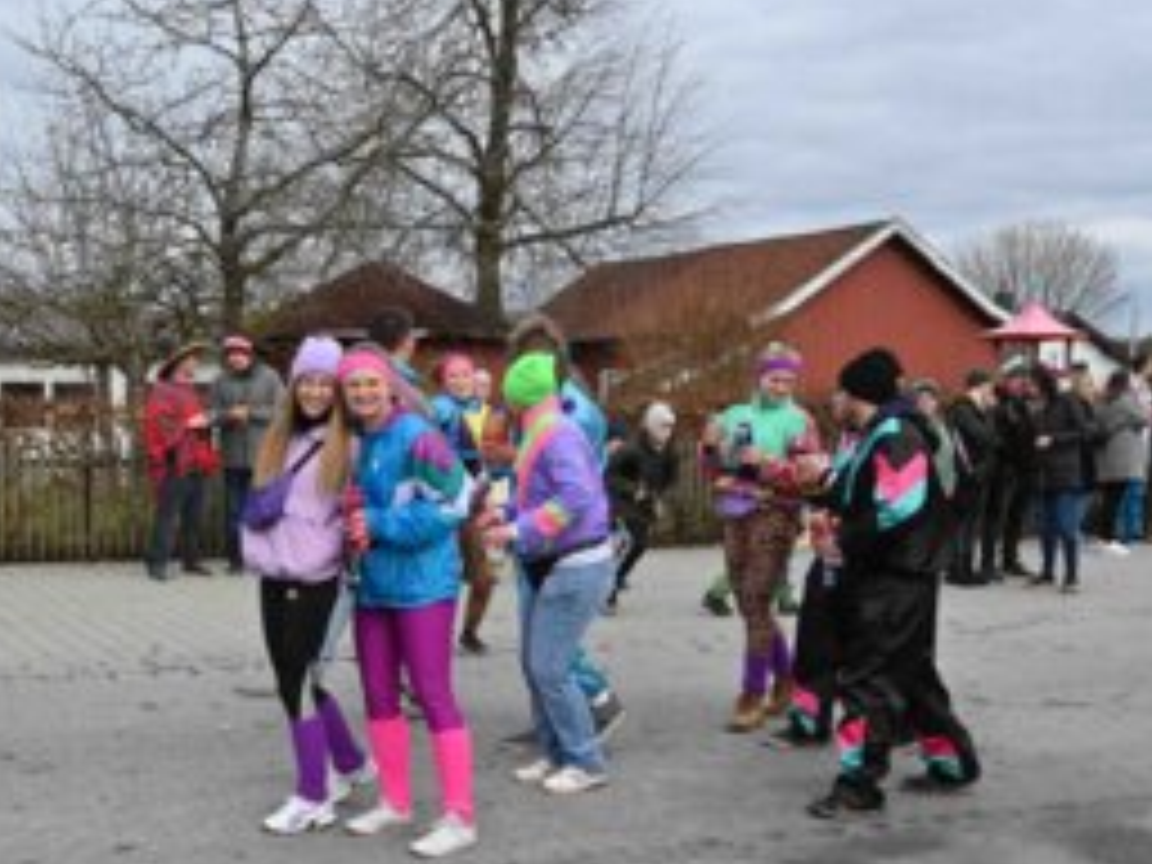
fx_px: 1697
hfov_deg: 37.1
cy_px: 572
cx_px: 374
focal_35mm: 51
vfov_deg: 28.4
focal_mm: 34
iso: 2500
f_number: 14
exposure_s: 1/640
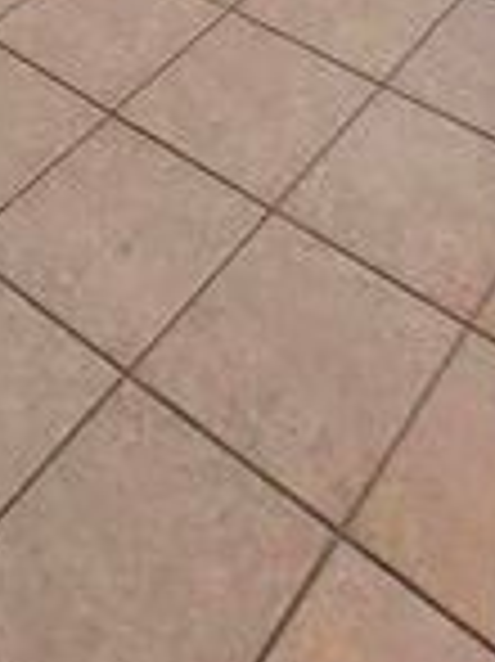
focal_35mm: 59
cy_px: -574
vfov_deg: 20.6
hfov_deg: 24.8
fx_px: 1127
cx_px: 234
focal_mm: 2.2
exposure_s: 1/60
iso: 50
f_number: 2.2
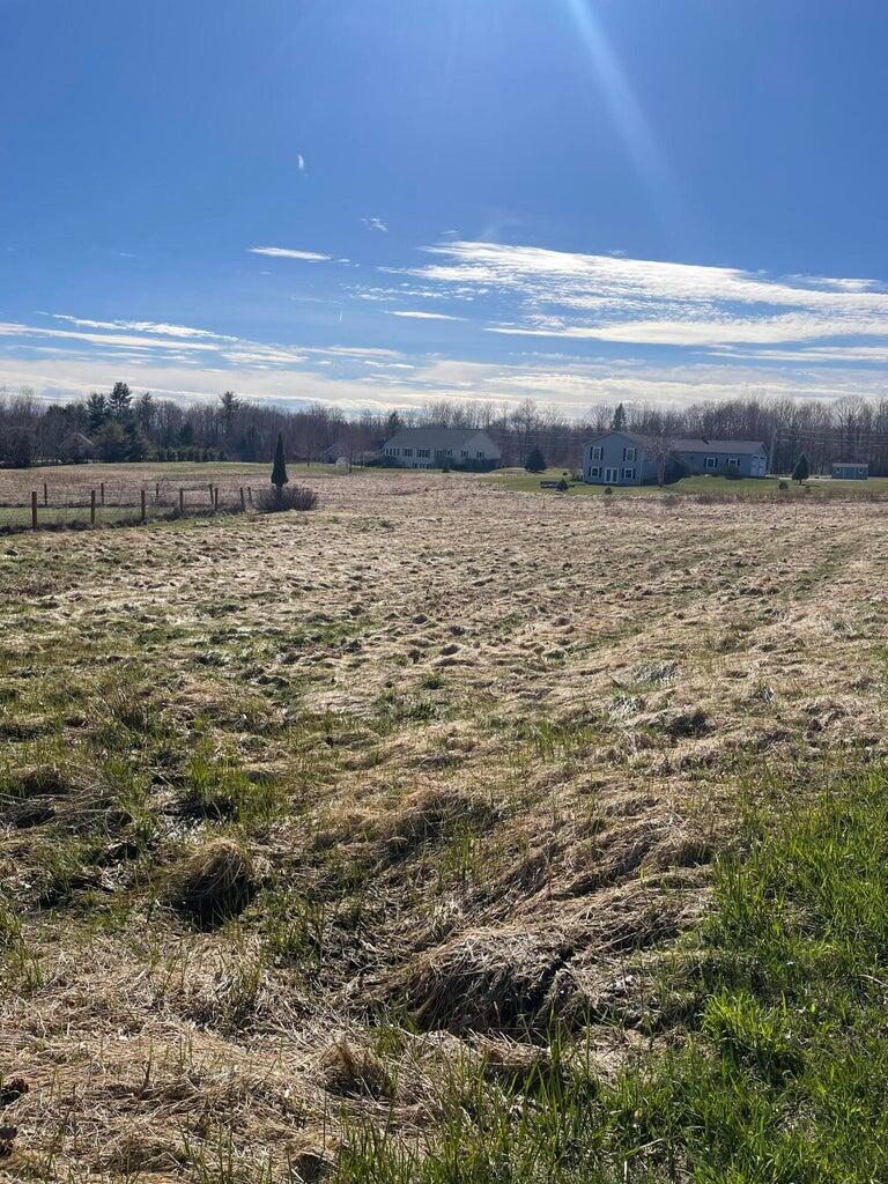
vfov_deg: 69.4
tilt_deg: -7.4
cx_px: 444
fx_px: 855
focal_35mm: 25
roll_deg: -3.0
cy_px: 592
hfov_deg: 54.9
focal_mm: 5.1
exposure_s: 1/7407
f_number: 1.6
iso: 32
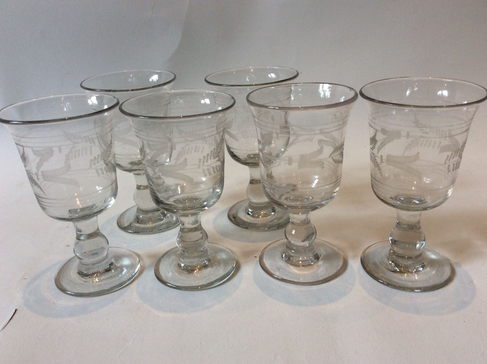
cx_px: 244
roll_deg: +3.7
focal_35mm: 32
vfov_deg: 44.1
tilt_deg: -24.5
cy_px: 182
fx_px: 450
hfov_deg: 56.9
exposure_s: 1/50
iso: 50
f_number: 2.4
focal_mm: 3.3
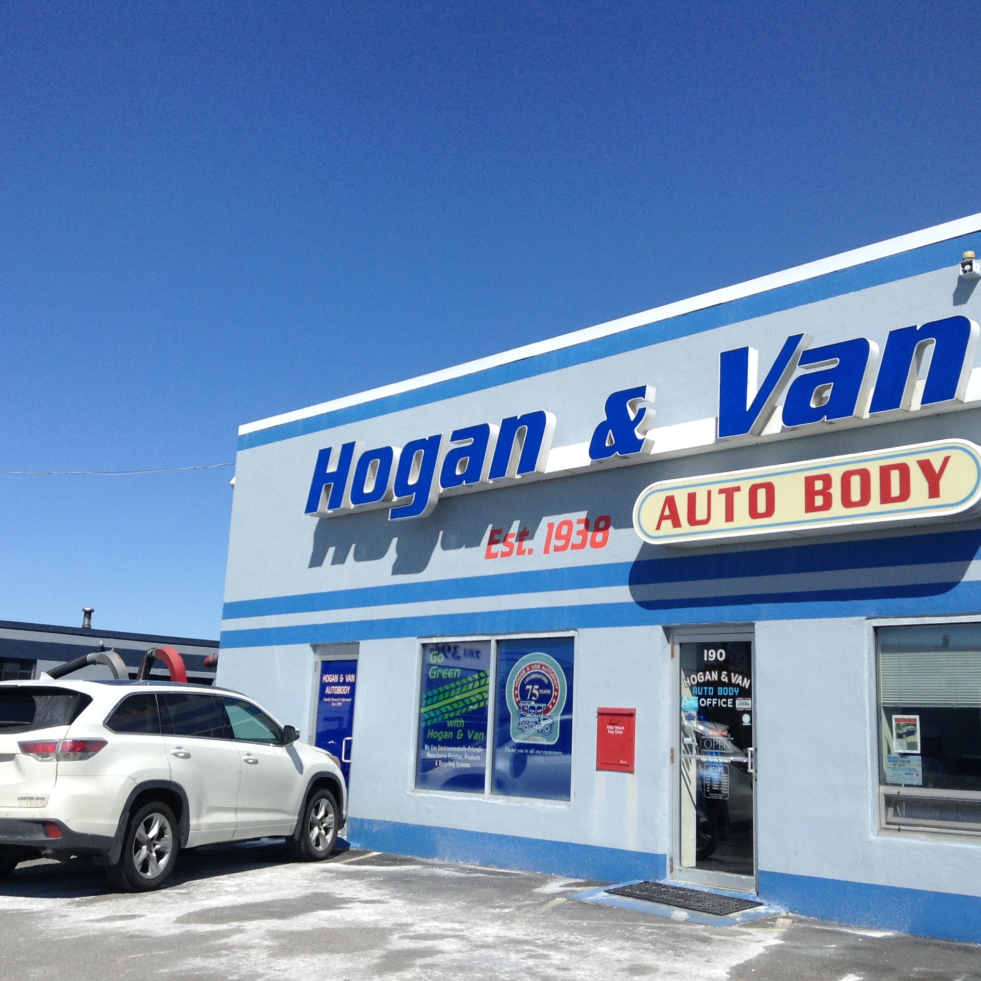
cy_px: 495
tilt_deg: +11.6
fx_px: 1282
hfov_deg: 41.9
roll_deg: -3.5
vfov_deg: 41.9
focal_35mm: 40
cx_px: 478
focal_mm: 3.3
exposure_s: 1/1812
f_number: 2.4
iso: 25
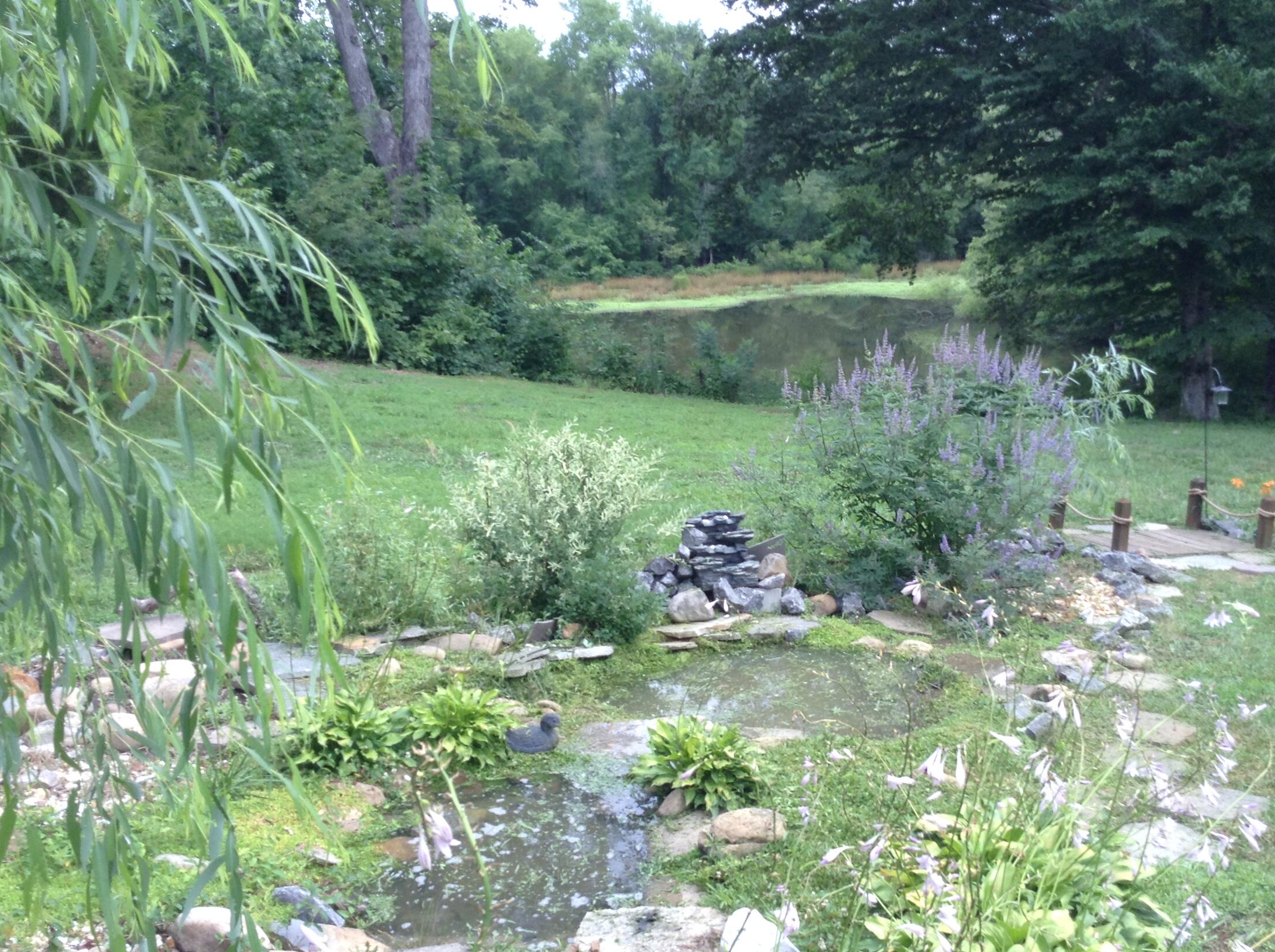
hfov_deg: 47.8
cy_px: 540
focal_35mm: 39
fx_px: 1434
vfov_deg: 36.7
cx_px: 714
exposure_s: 1/207
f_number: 2.4
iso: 25
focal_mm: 3.3
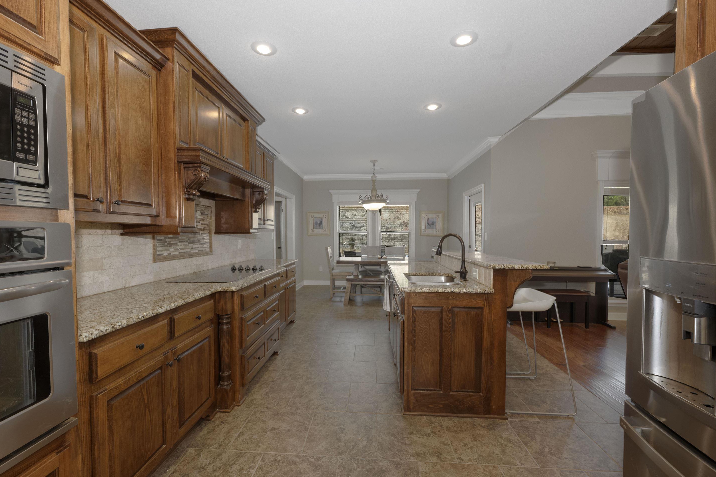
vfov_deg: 77.3
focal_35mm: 15
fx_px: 298
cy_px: 241
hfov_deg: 100.4
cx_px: 349
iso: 1000
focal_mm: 14
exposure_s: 1/160
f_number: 9
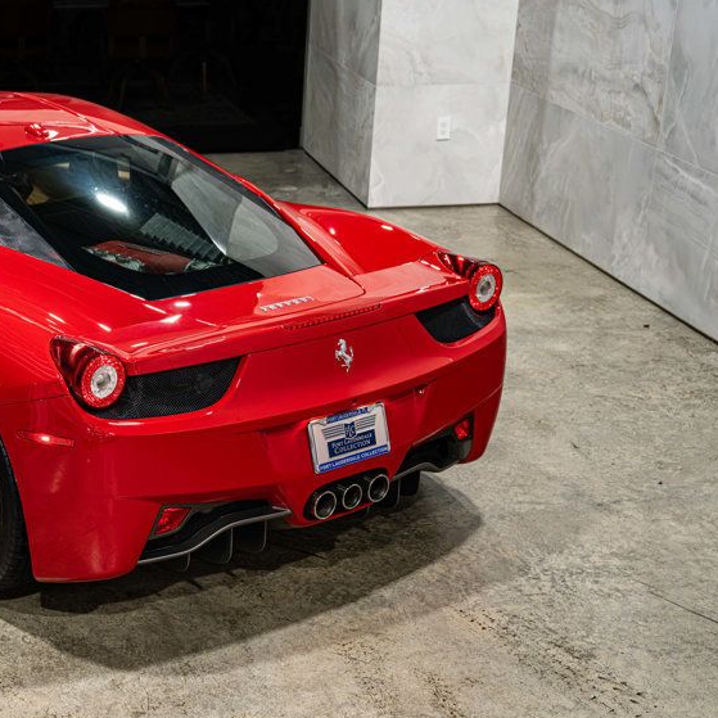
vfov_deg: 24.7
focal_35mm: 70
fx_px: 1643
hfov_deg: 24.0
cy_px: 374
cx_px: 67
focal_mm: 44
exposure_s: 1/80
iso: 1600
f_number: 4
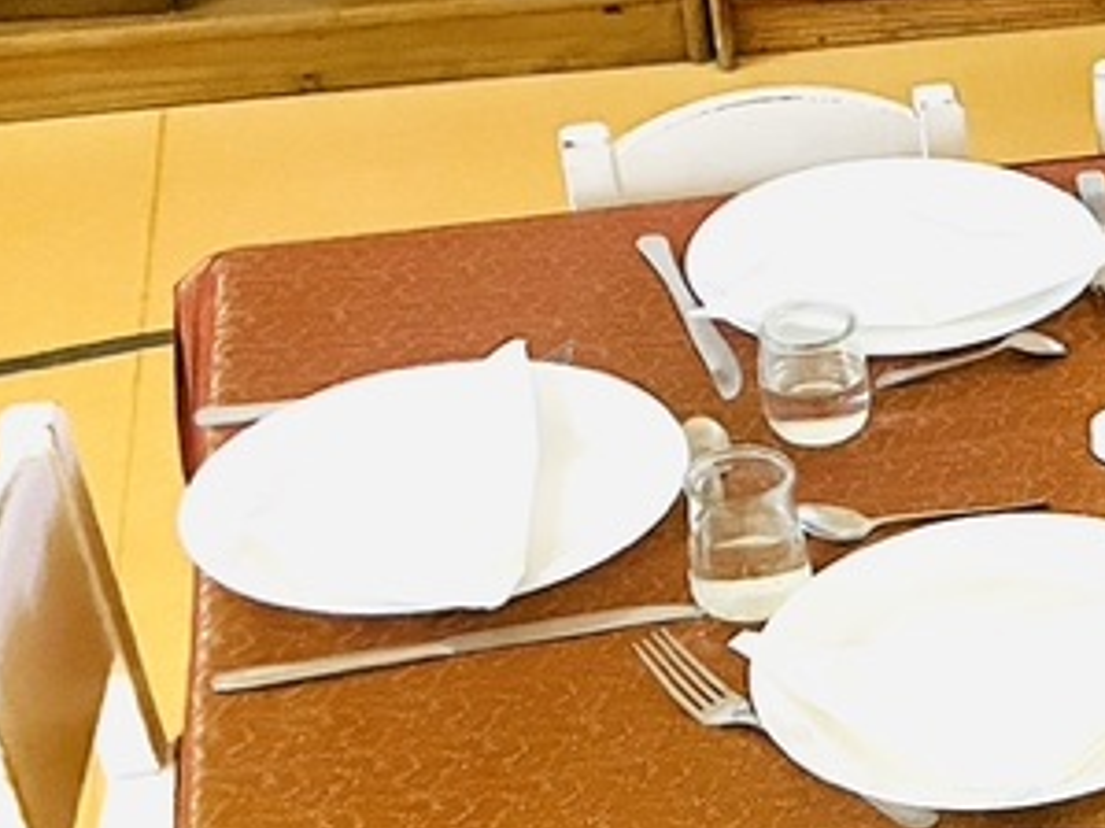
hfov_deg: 18.8
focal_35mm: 89
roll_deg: -5.6
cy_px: 518
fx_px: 2840
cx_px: 1763
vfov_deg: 16.6
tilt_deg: -33.0
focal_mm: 5.1
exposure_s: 1/50
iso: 320
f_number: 1.6
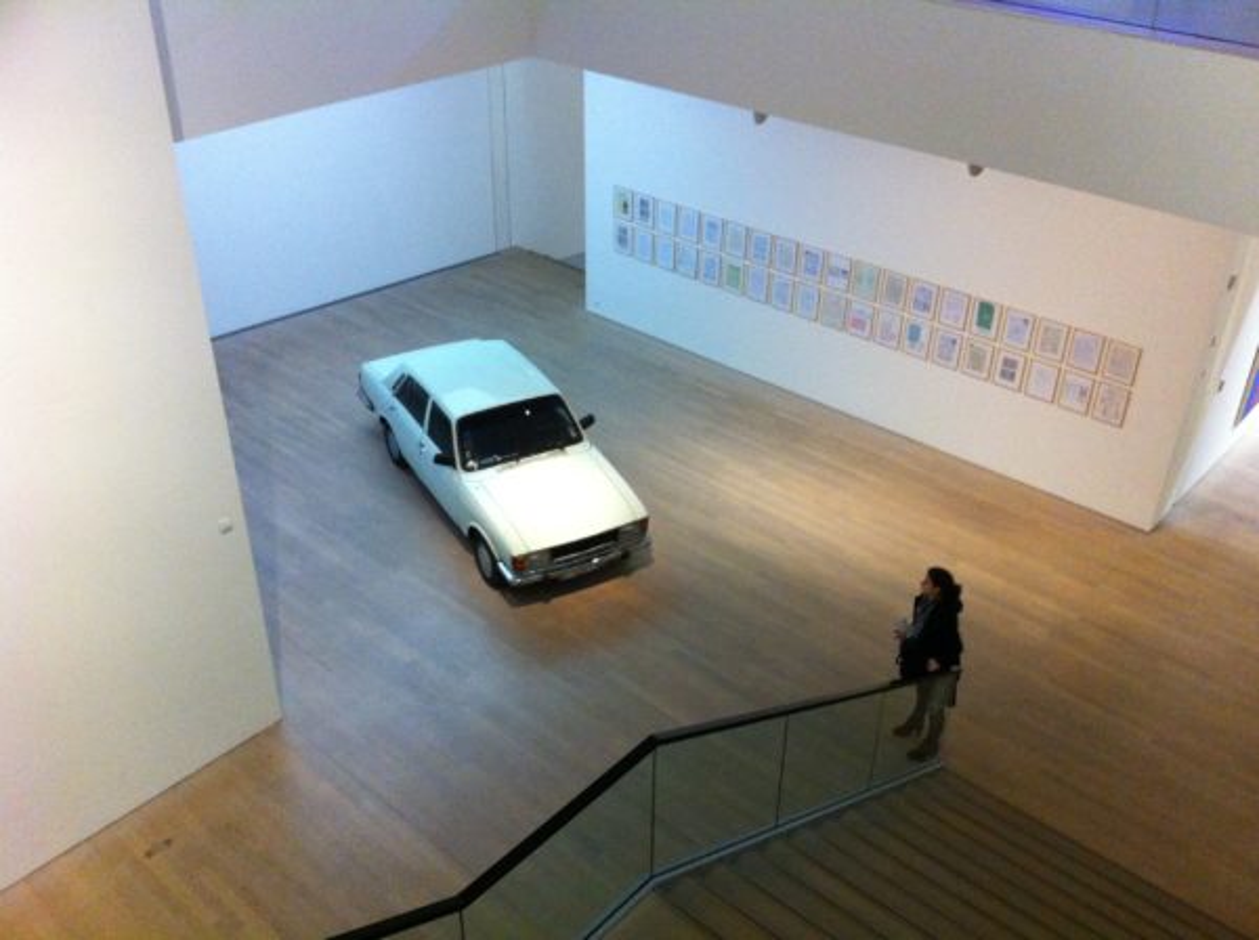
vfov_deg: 40.6
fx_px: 1271
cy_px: 470
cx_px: 630
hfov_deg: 52.7
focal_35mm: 35
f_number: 2.8
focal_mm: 3.85
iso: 320
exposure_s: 1/15
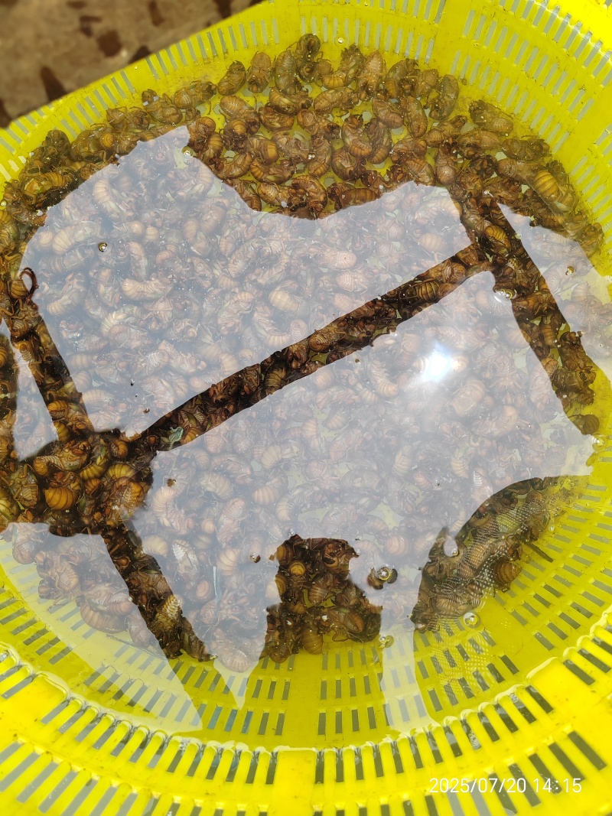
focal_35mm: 27
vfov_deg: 65.3
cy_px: 408
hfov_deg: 51.3
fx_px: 637
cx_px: 306
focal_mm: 5.52
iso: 100
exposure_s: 1/240
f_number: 1.9
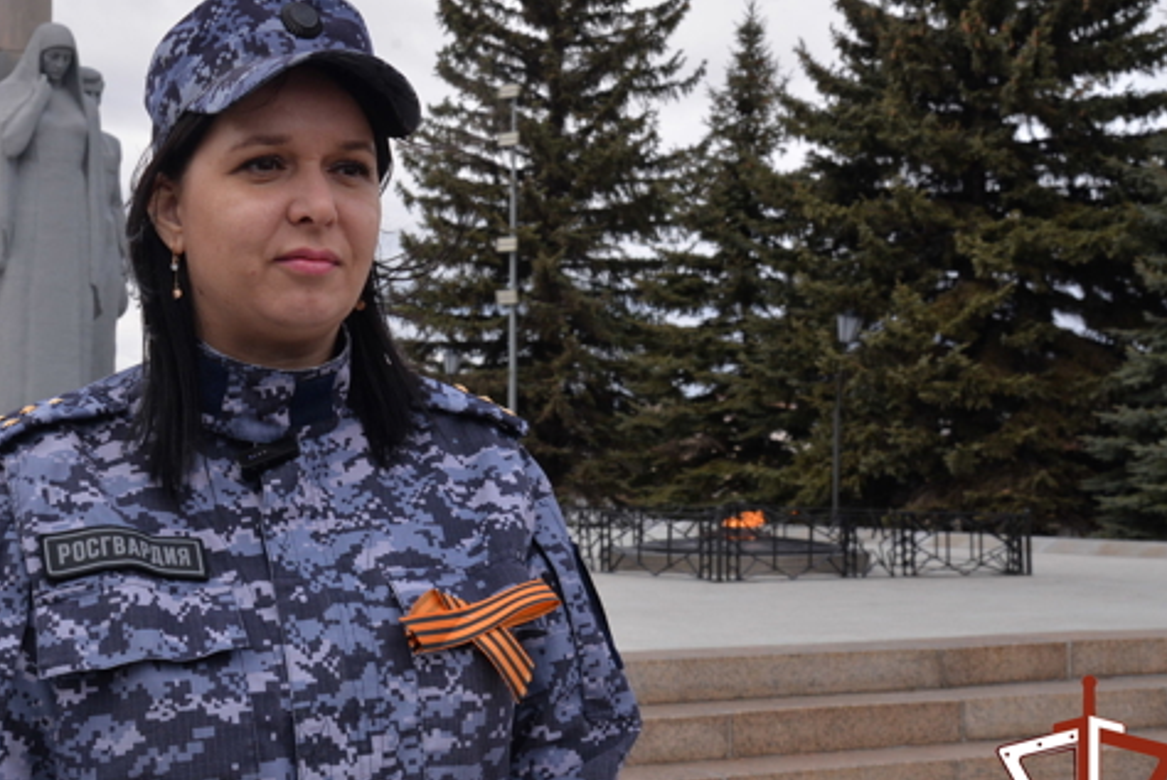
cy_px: 344
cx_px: 287
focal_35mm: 60
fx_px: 1947
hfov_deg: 32.7
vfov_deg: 22.7
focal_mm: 38
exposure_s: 1/500
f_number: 11
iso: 640
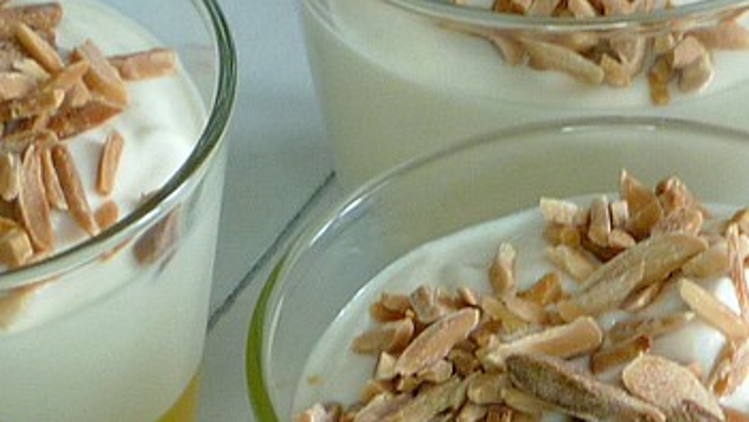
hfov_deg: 8.0
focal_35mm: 270
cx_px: 583
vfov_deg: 4.5
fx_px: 5366
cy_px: 816
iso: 80
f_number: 3.6
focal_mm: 9.9
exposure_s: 1/25
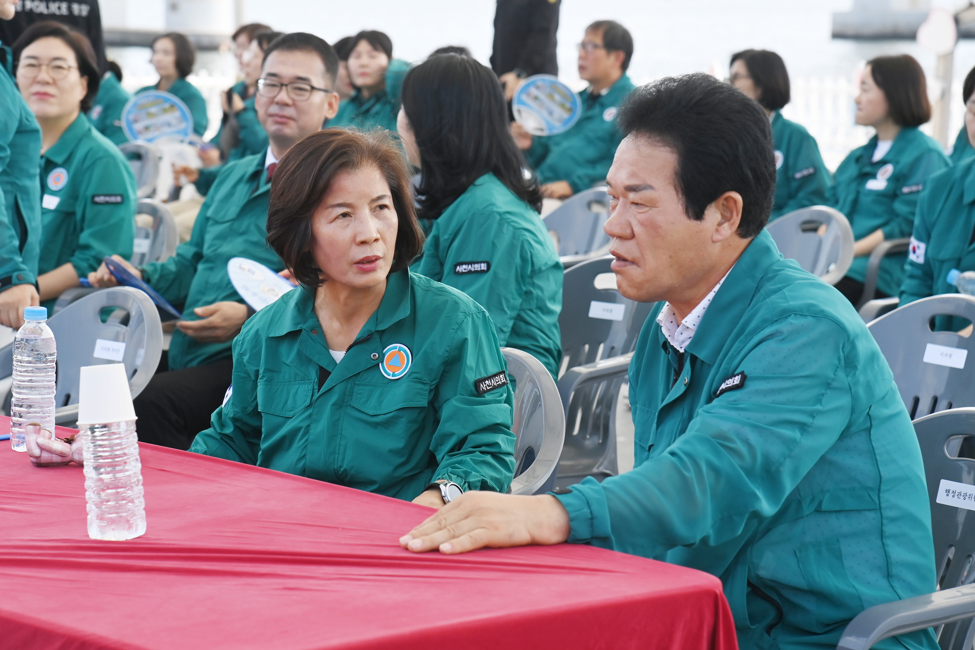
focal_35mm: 100
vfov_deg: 13.7
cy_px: 325
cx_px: 488
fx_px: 2708
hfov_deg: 20.4
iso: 400
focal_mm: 100
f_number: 7.1
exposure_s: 1/500
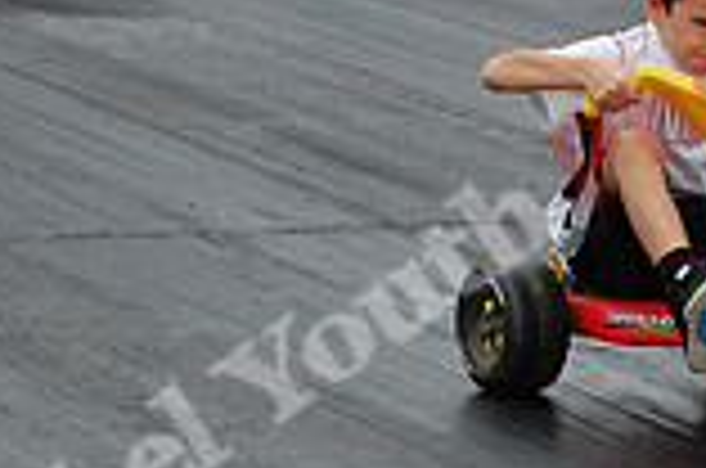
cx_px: 630
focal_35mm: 305
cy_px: 171
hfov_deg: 6.8
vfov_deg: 4.5
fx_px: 5966
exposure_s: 1/1000
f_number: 5.6
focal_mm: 55
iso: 400
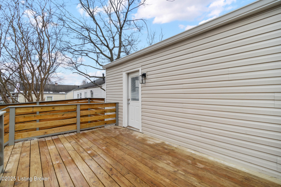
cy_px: 94
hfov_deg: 100.4
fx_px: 117
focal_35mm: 15
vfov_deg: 77.3
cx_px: 140
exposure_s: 1/160
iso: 400
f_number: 8
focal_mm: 10
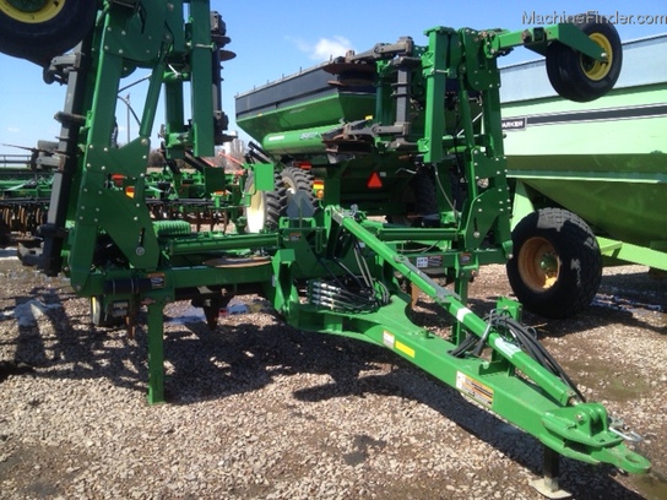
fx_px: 674
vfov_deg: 40.7
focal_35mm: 35
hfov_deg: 52.6
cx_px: 334
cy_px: 250
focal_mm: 4.28
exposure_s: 1/968
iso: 50
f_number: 2.4
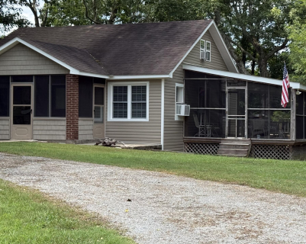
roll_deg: -0.4
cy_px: 97
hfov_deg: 24.4
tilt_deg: +1.4
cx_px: 199
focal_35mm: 78
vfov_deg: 19.6
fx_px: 706
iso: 100
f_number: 1.78
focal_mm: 6.76
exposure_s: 1/2033
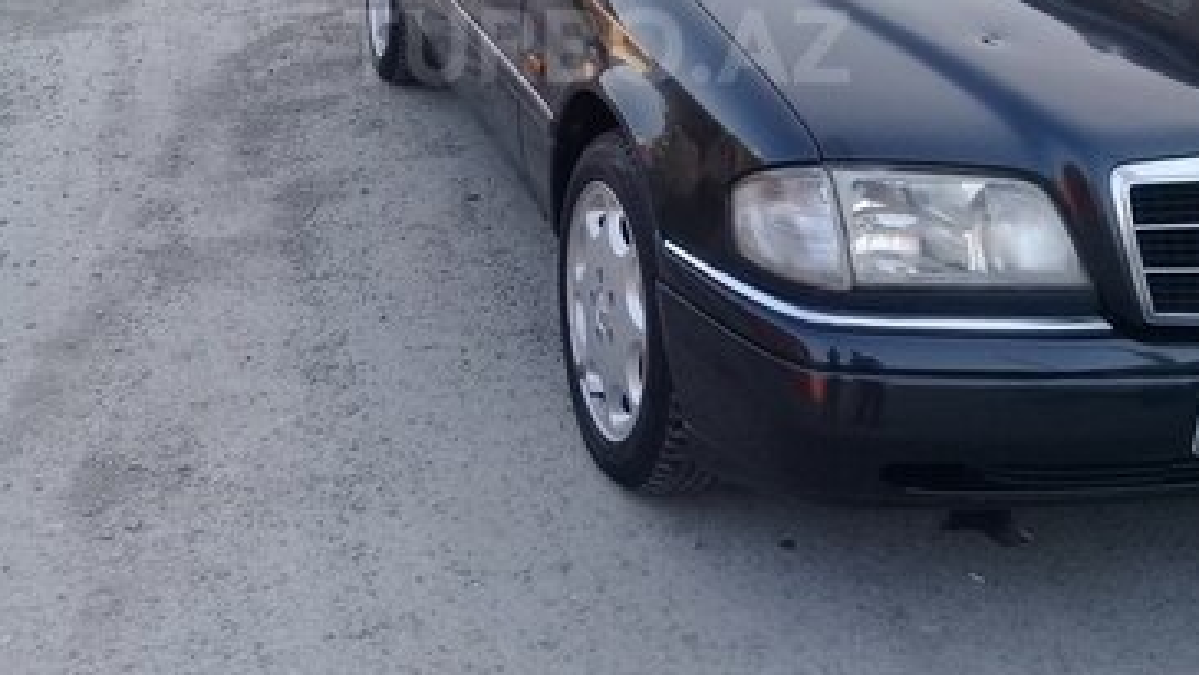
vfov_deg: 25.1
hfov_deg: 44.6
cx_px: 596
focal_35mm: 46
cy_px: 46
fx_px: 1463
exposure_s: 1/106
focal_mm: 3.3
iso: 50
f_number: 2.2
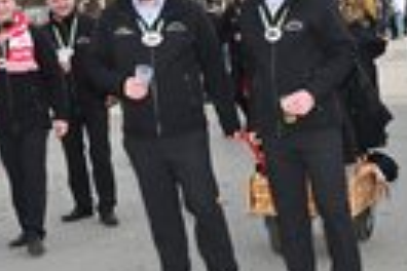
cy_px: 157
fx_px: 1046
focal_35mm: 93
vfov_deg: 14.8
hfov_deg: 21.9
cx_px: 278
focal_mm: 30.5
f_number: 16
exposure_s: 1/200
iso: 1000
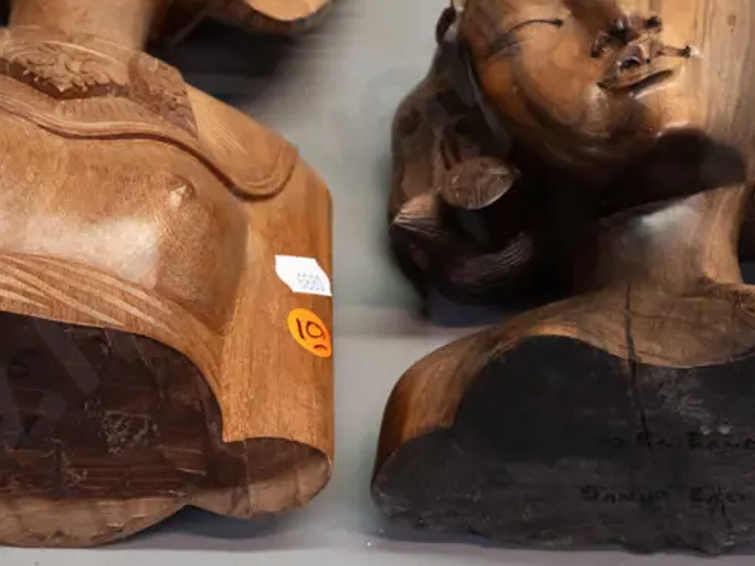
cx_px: 345
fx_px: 1984
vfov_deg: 16.2
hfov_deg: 21.5
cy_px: 150
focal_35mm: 91
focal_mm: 22
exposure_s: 1/160
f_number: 5.6
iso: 3200
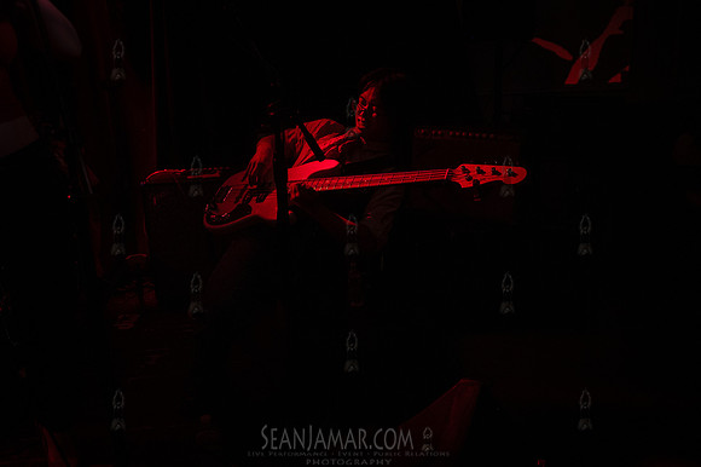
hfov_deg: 58.7
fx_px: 623
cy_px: 234
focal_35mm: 32
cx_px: 350
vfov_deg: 41.1
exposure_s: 1/400
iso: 8000
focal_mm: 32
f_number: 3.2
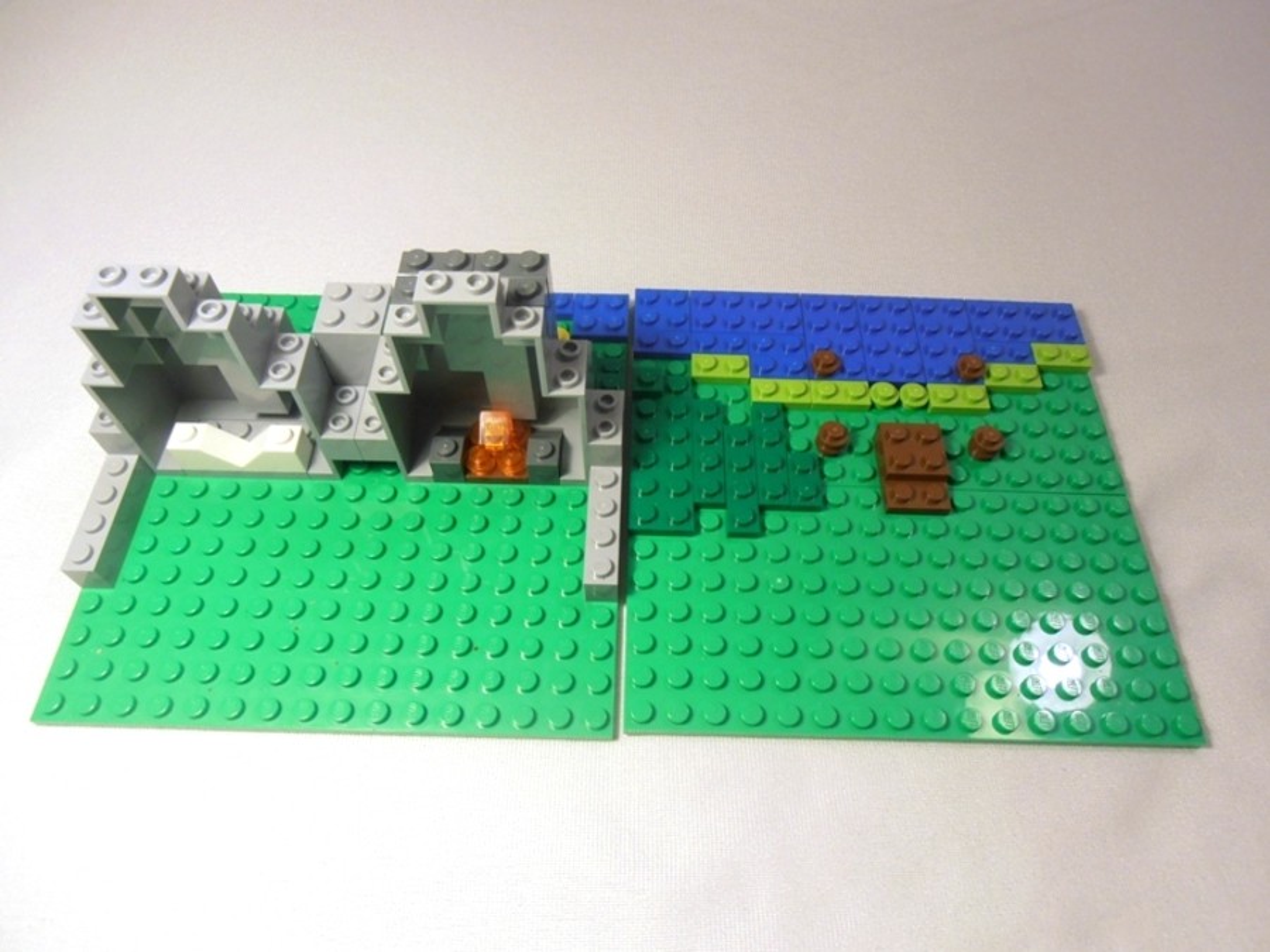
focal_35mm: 24
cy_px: 476
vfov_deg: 56.8
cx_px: 635
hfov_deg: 71.6
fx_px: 881
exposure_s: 1/25
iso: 125
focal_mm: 4.2
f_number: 3
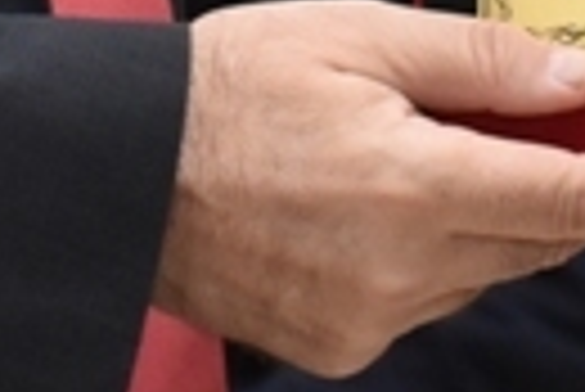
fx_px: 7304
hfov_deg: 4.6
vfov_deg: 3.0
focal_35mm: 449
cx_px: 711
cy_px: -921
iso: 1600
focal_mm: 38
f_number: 5
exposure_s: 1/160
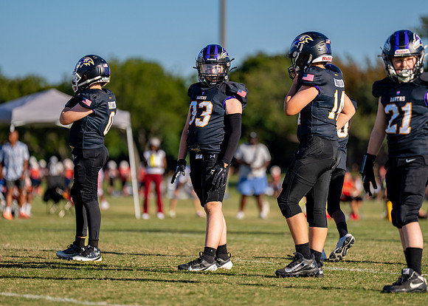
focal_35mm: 250
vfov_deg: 5.8
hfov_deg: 8.1
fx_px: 3035
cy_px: 142
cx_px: 203
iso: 160
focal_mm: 200
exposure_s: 1/3200
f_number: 2.8
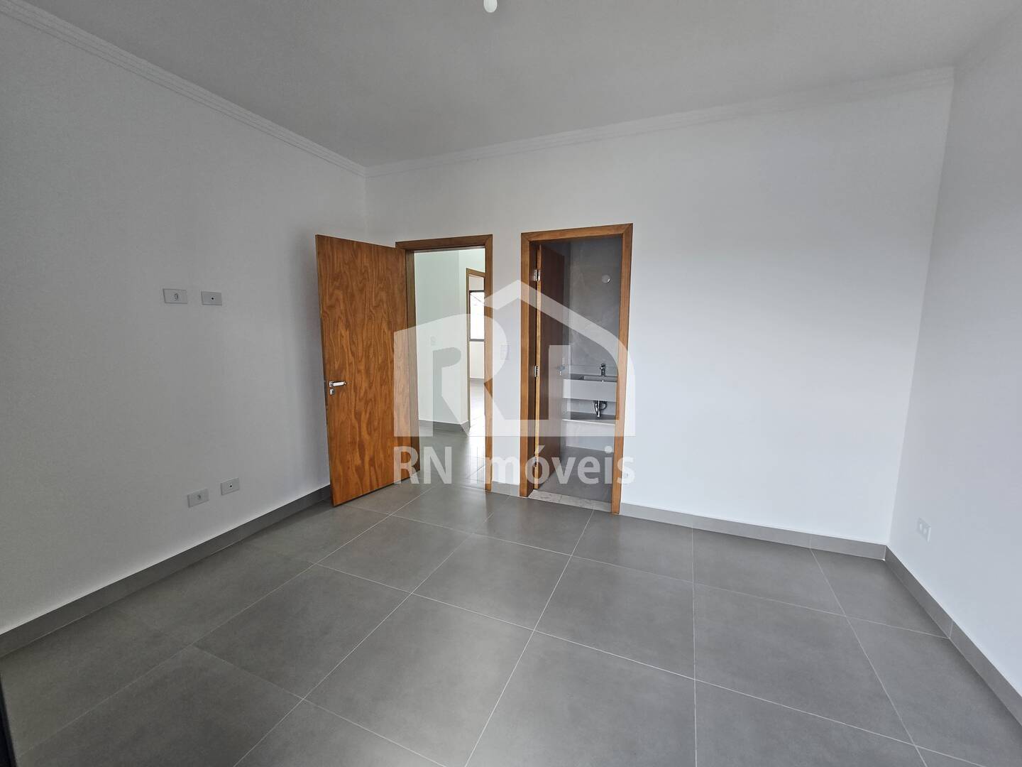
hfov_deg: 106.2
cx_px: 511
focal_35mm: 13
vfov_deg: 89.9
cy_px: 384
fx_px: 384
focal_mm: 2.2
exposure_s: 1/60
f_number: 2.2
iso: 80
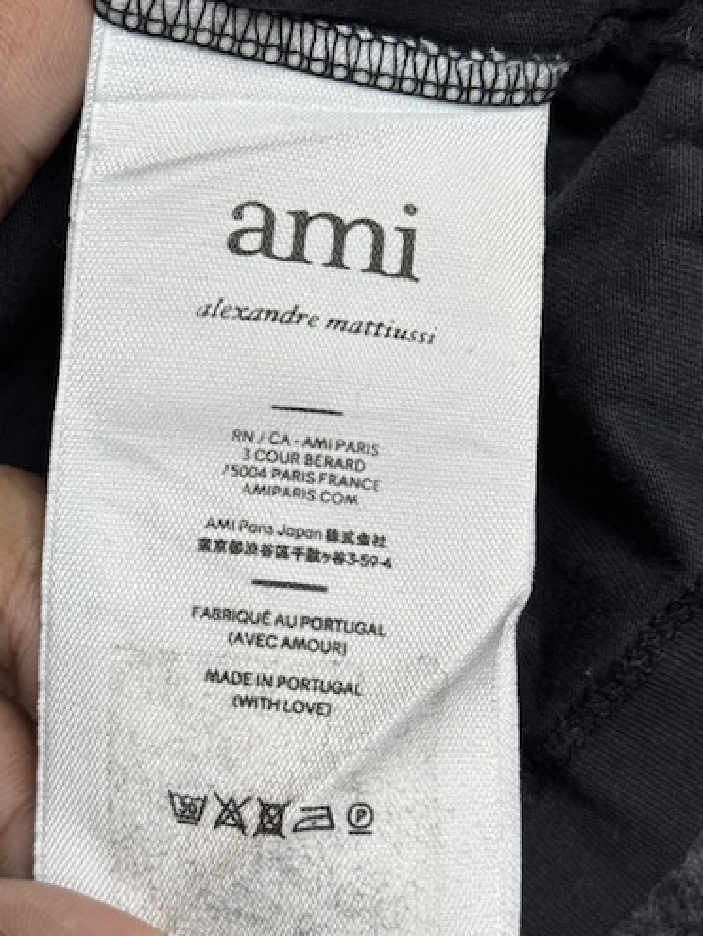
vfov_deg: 31.2
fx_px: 1677
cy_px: 431
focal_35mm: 62
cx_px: 344
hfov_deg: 23.7
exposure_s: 1/100
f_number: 1.78
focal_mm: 6.76
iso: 50
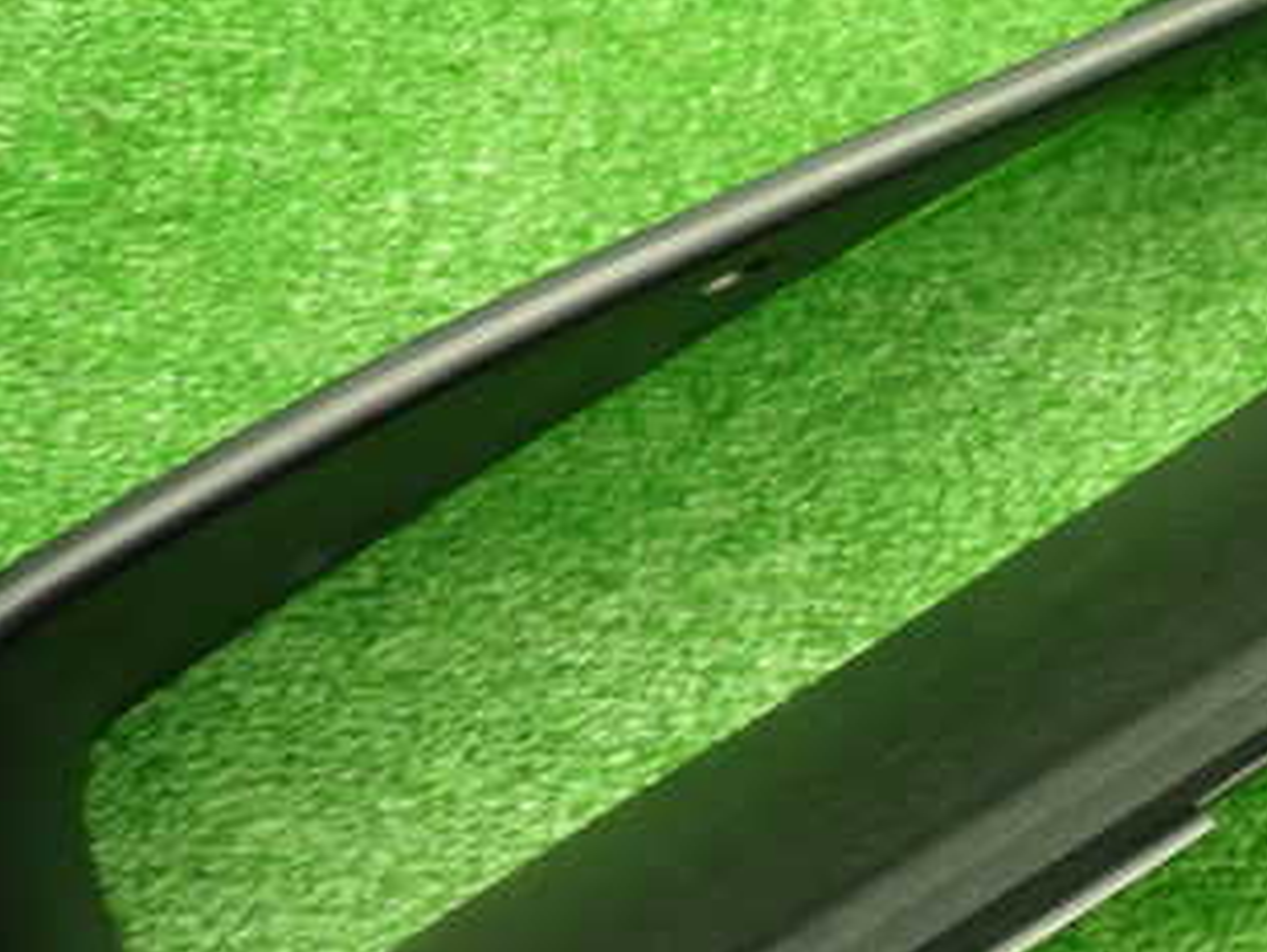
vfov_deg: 25.3
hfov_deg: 31.6
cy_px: 445
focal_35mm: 58
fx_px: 2125
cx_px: 1153
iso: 400
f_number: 2.3
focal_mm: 5.4
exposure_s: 1/30
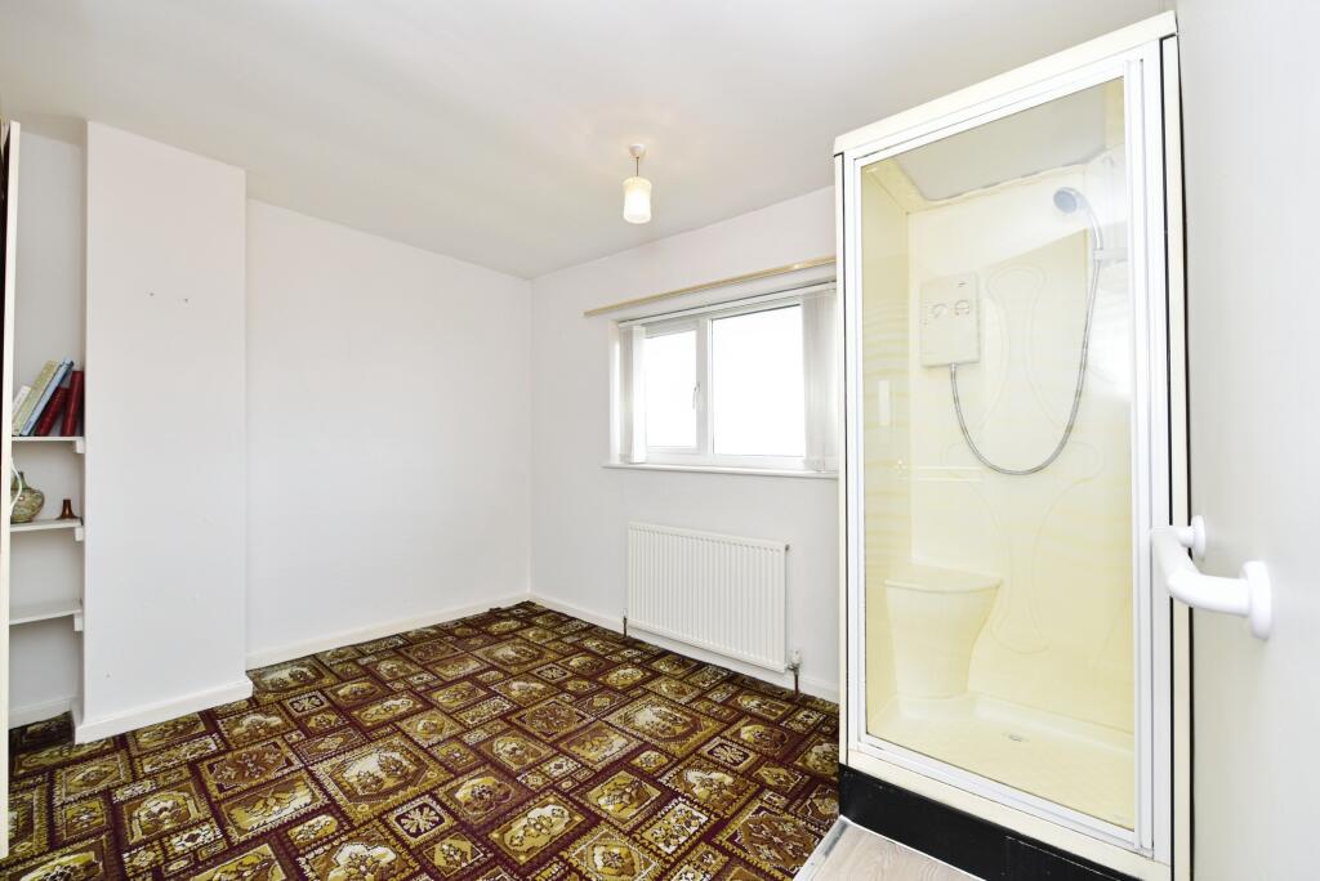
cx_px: 660
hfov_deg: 104.2
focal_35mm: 14
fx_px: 514
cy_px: 440
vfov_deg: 81.3
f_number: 4.8
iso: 400
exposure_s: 1/90
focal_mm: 14
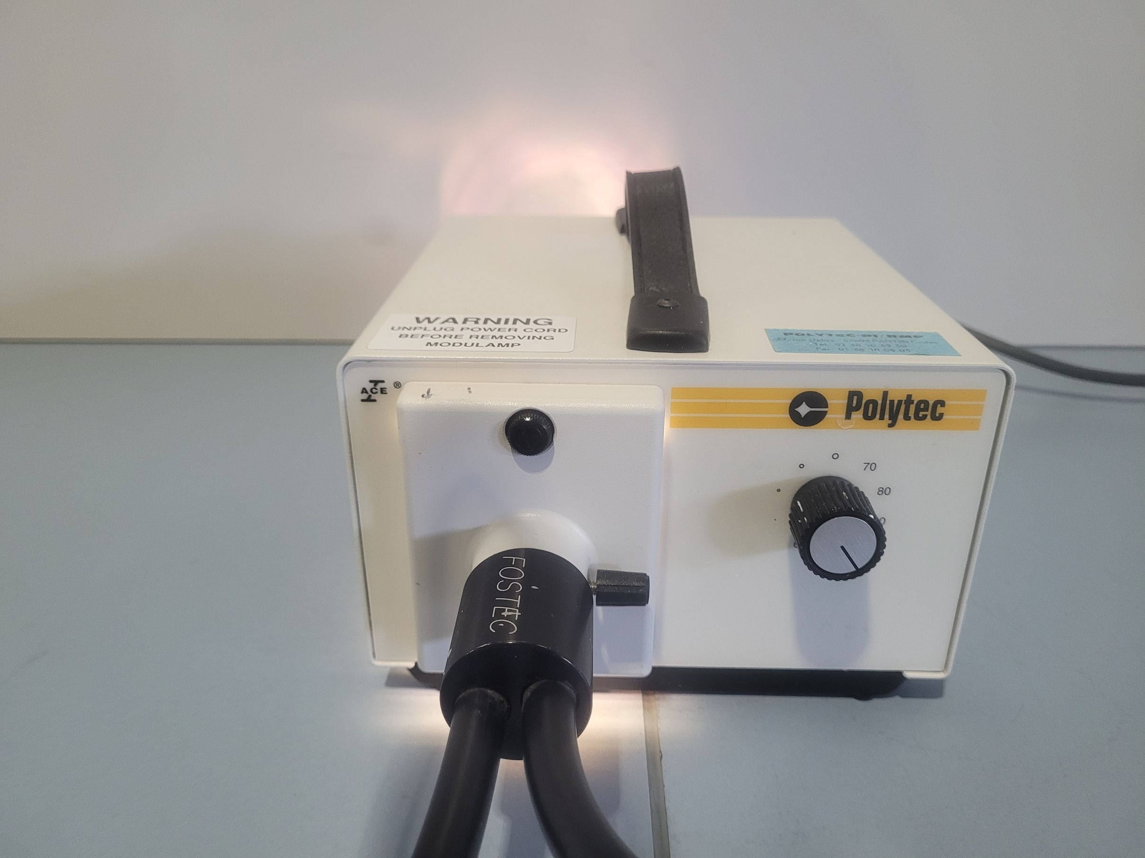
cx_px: 572
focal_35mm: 26
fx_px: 860
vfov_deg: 53.1
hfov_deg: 67.3
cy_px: 429
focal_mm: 5.4
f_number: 1.8
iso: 250
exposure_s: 1/100
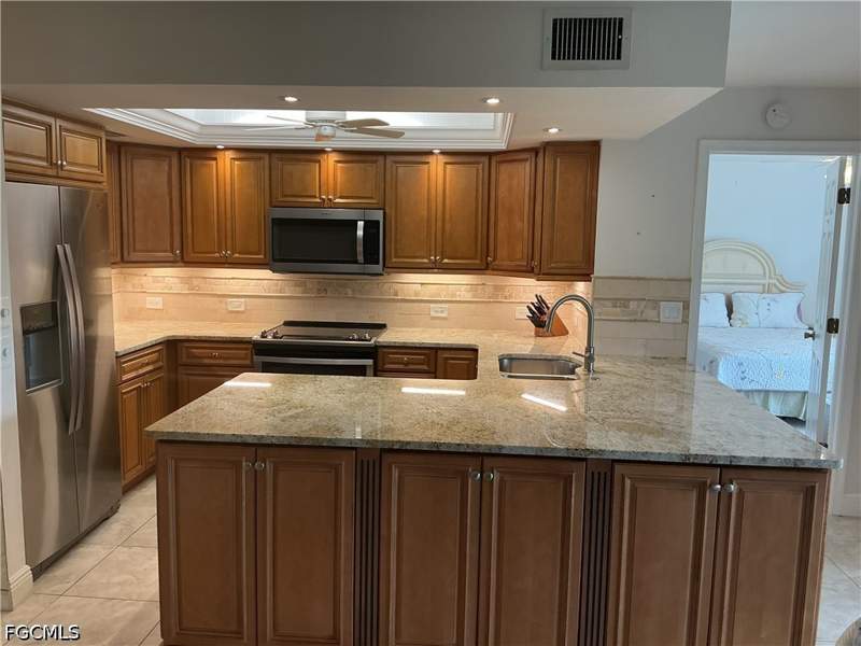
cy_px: 323
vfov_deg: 48.2
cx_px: 430
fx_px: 721
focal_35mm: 29
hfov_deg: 61.7
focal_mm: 3
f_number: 1.8
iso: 64
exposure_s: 1/60
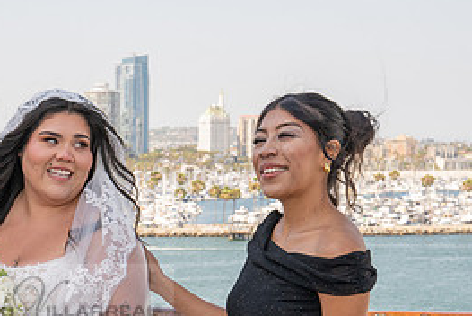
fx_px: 1418
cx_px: 22
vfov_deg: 12.6
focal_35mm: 108
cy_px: 306
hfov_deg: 18.5
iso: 200
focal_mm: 49
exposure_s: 1/200
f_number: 9
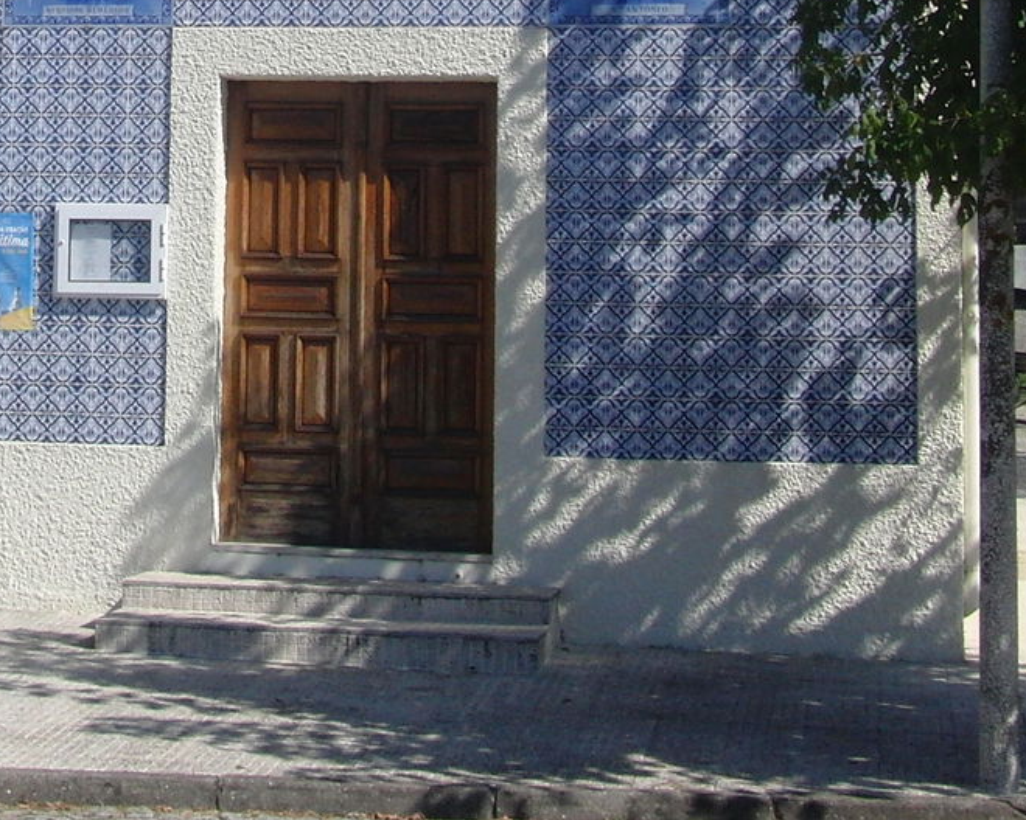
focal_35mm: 105
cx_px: 117
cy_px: -185
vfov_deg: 14.2
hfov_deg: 18.0
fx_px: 3188
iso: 100
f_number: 8.5
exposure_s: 1/320
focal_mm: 6.42
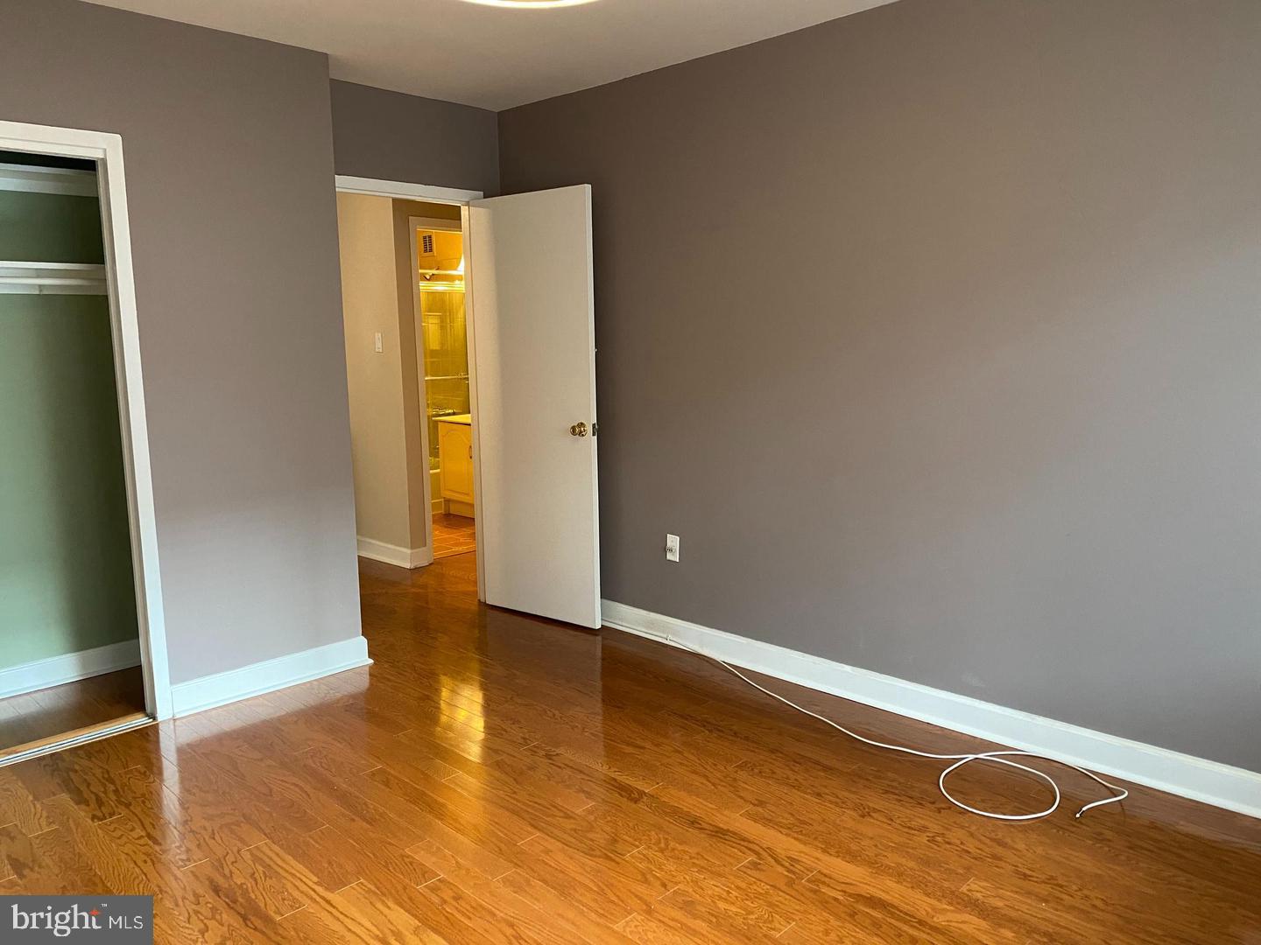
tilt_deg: -8.4
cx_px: 630
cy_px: 472
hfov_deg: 67.3
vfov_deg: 53.1
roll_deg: +0.9
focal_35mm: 26
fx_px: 947
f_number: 1.8
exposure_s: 1/60
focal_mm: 4.25
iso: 250
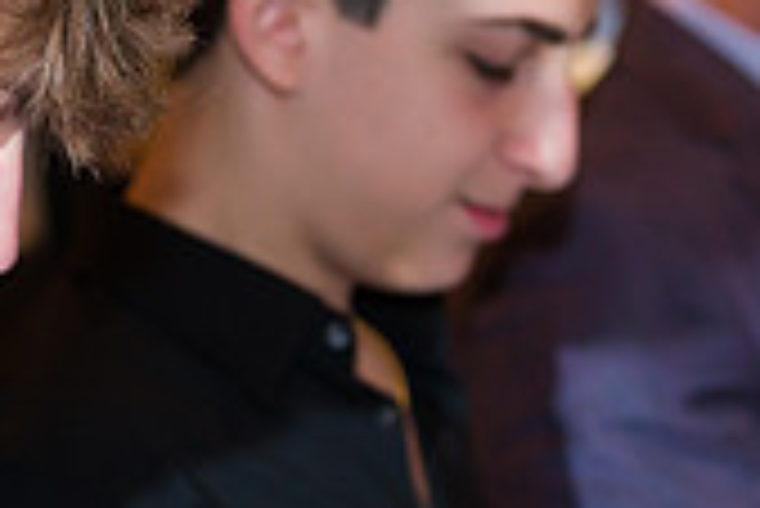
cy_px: 409
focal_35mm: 244
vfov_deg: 5.6
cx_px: -3
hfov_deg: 8.4
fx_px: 5155
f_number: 4
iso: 1000
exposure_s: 1/200
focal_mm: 70
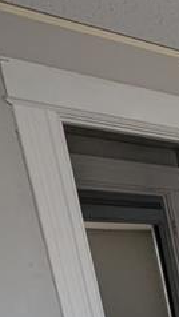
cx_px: 635
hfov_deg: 9.4
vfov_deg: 31.4
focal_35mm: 56
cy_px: 377
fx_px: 472
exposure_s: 1/82.2
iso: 62
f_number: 1.7
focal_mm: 2.02
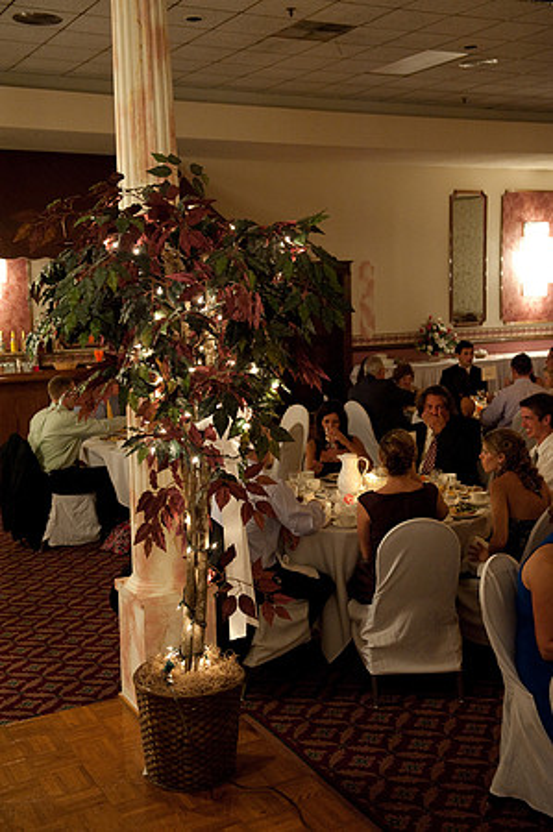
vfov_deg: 44.5
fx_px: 1016
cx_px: 276
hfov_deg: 30.4
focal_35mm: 44
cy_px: 416
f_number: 4
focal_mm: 44
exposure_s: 1/40
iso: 3200
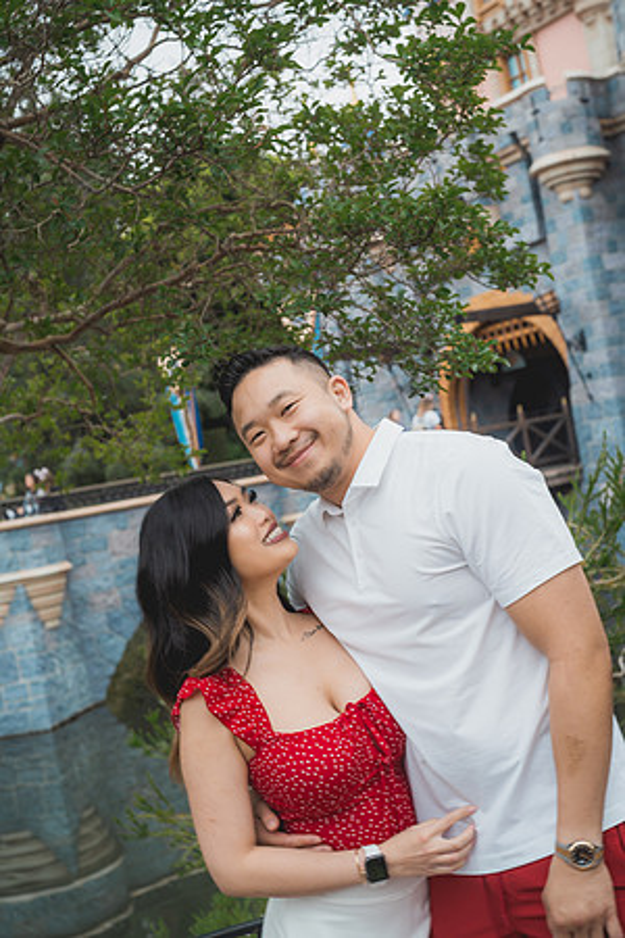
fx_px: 1302
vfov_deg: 39.6
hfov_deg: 27.0
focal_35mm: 50
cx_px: 312
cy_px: 469
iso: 250
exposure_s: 1/160
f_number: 4.5
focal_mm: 50
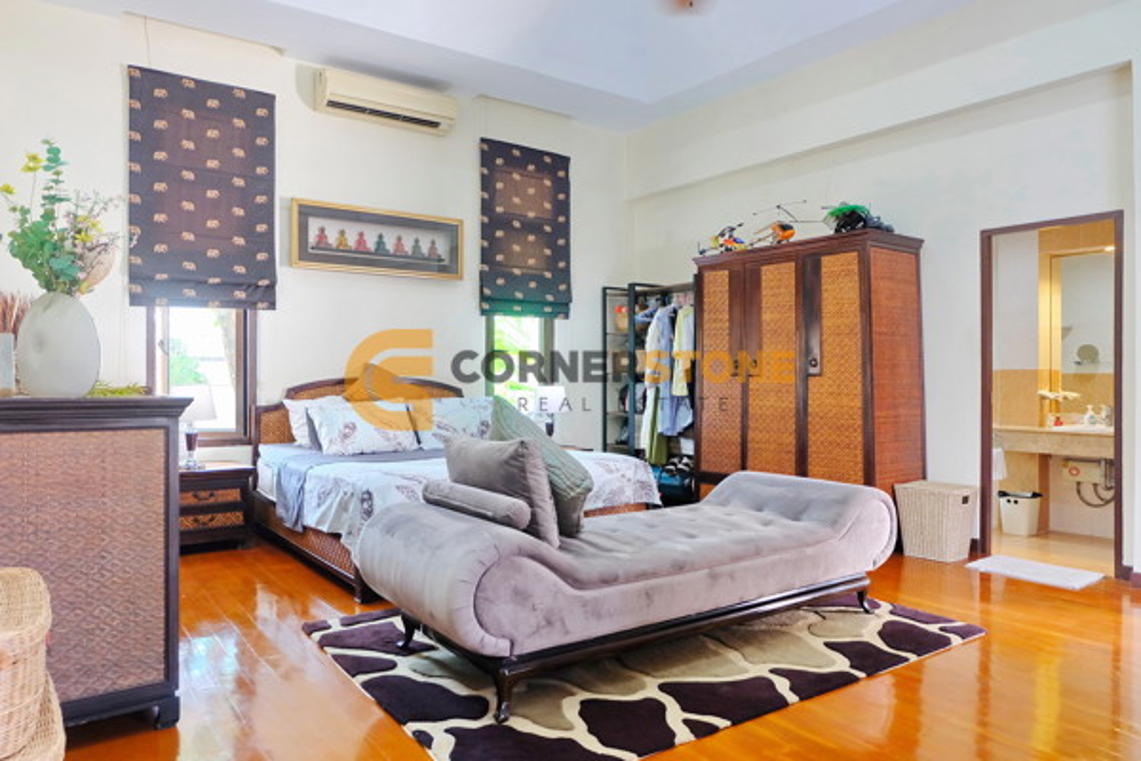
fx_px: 761
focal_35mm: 24
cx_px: 570
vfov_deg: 53.1
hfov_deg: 73.7
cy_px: 380
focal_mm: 16
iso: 800
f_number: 3.5
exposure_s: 1/30
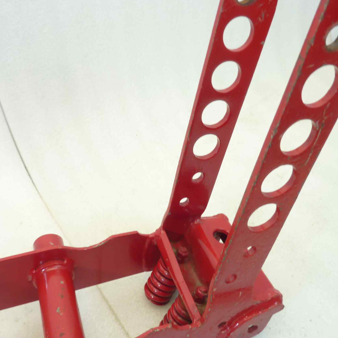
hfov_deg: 48.4
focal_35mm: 34
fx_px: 376
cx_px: 179
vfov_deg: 48.5
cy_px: 170
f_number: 3.3
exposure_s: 1/20
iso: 80
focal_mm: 4.1
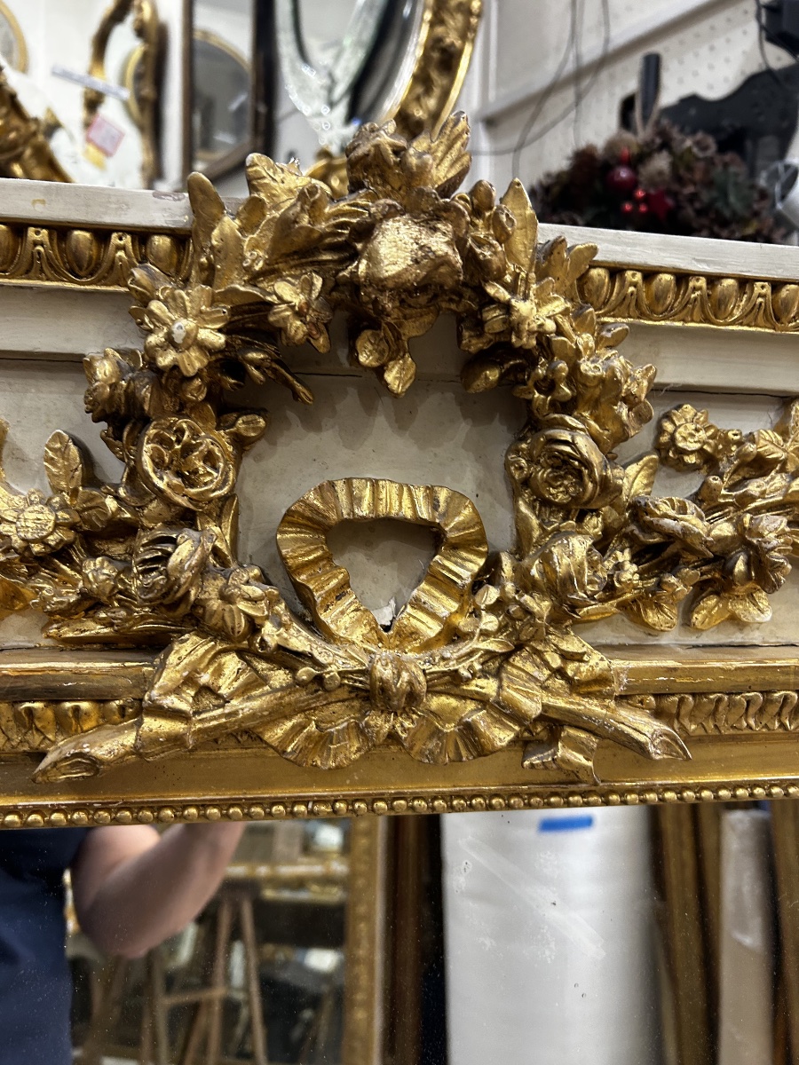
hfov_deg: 53.1
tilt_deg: -5.8
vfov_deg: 67.3
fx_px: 800
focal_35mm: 26
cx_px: 400
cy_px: 532
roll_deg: -2.6
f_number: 1.5
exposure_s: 1/50
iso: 125
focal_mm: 5.7
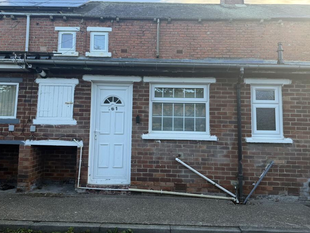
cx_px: 154
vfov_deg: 51.3
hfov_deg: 65.3
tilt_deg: +5.5
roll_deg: -0.6
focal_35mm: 27
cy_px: 106
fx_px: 242
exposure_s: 1/532
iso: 100
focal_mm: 6.76
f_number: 1.78
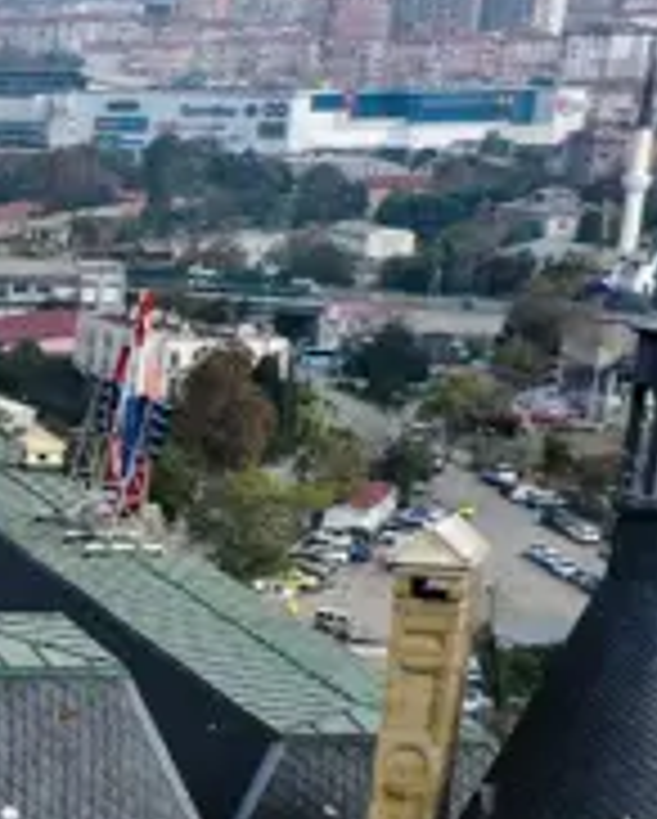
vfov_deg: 14.3
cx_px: -765
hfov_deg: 10.8
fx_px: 3082
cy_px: 1143
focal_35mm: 127
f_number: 4
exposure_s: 1/2000
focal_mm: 10.26
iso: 200
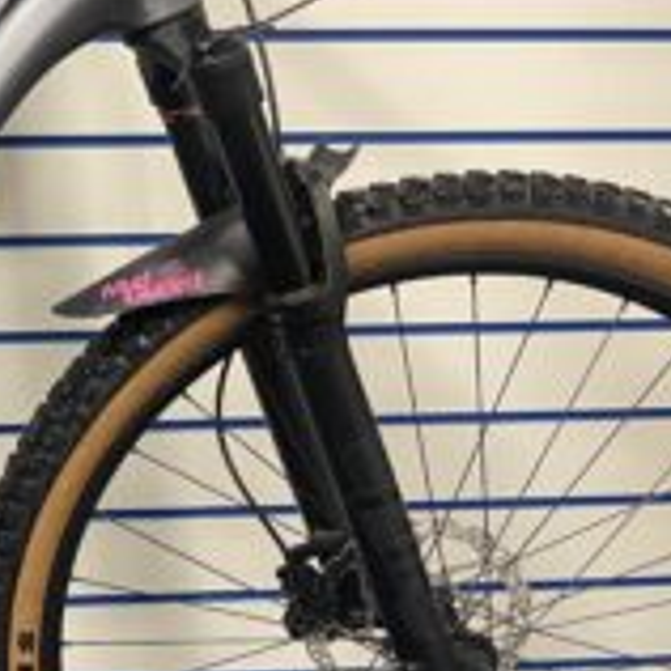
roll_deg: -0.7
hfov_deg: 21.3
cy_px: 391
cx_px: -297
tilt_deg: -18.8
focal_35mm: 70
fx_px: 1535
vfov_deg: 24.6
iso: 100
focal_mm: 4.2
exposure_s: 1/50
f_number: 1.6
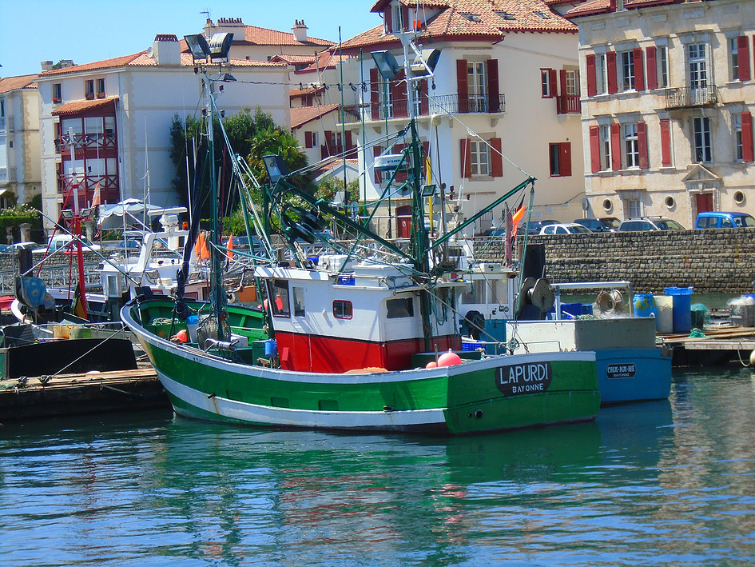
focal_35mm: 130
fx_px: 2836
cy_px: 284
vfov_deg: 11.4
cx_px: 378
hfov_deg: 15.2
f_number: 6.4
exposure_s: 1/250
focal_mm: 23
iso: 100
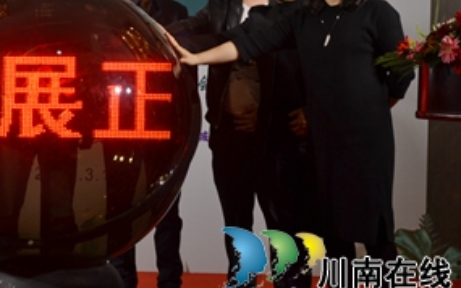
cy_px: 61
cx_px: 84
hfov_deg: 17.5
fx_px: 1482
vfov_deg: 11.1
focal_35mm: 118
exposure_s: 1/50
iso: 400
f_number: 5.3
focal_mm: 44
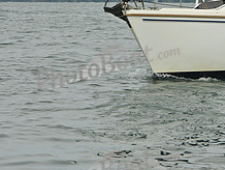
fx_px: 3078
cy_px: -3
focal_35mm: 473
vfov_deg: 3.1
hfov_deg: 4.2
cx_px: 234
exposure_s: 1/800
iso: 320
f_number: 13
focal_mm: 185
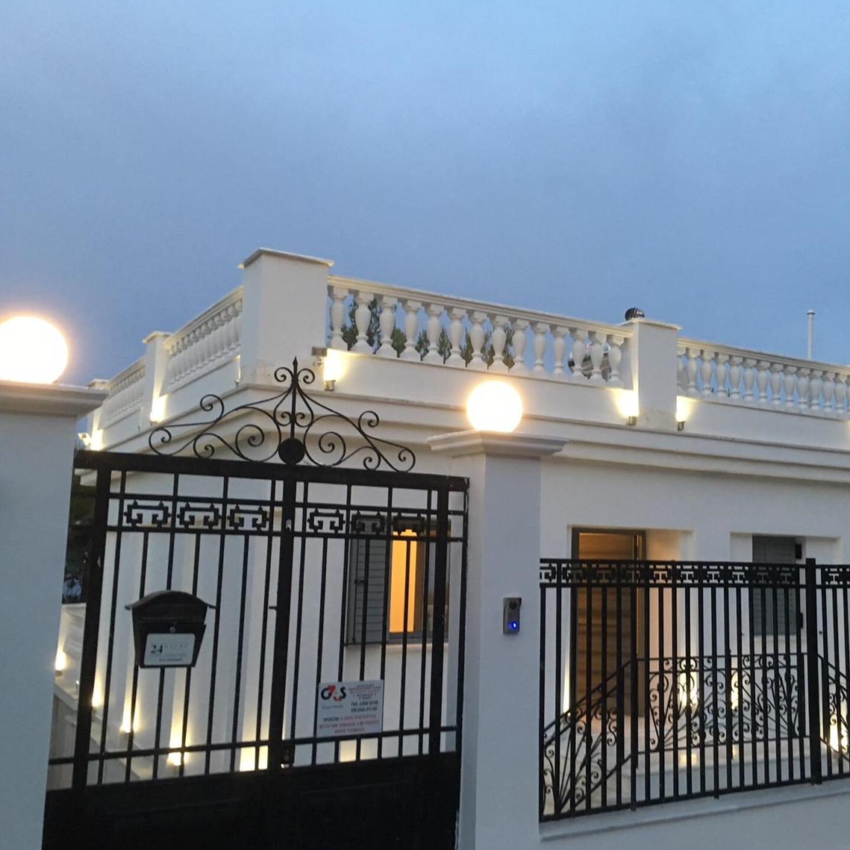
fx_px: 1000
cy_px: 434
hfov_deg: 45.5
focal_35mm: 36
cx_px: 554
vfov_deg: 46.0
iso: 160
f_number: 2.2
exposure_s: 1/33
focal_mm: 4.15
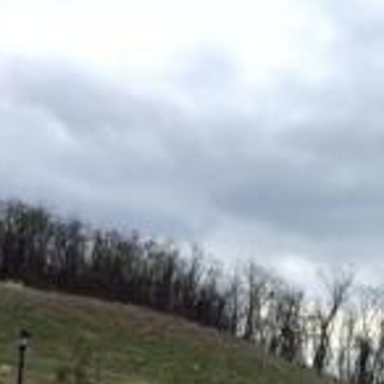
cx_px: 342
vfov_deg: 23.6
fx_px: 879
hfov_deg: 24.0
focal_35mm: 70
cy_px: 384
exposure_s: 1/1276
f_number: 2.2
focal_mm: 4.15
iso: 32
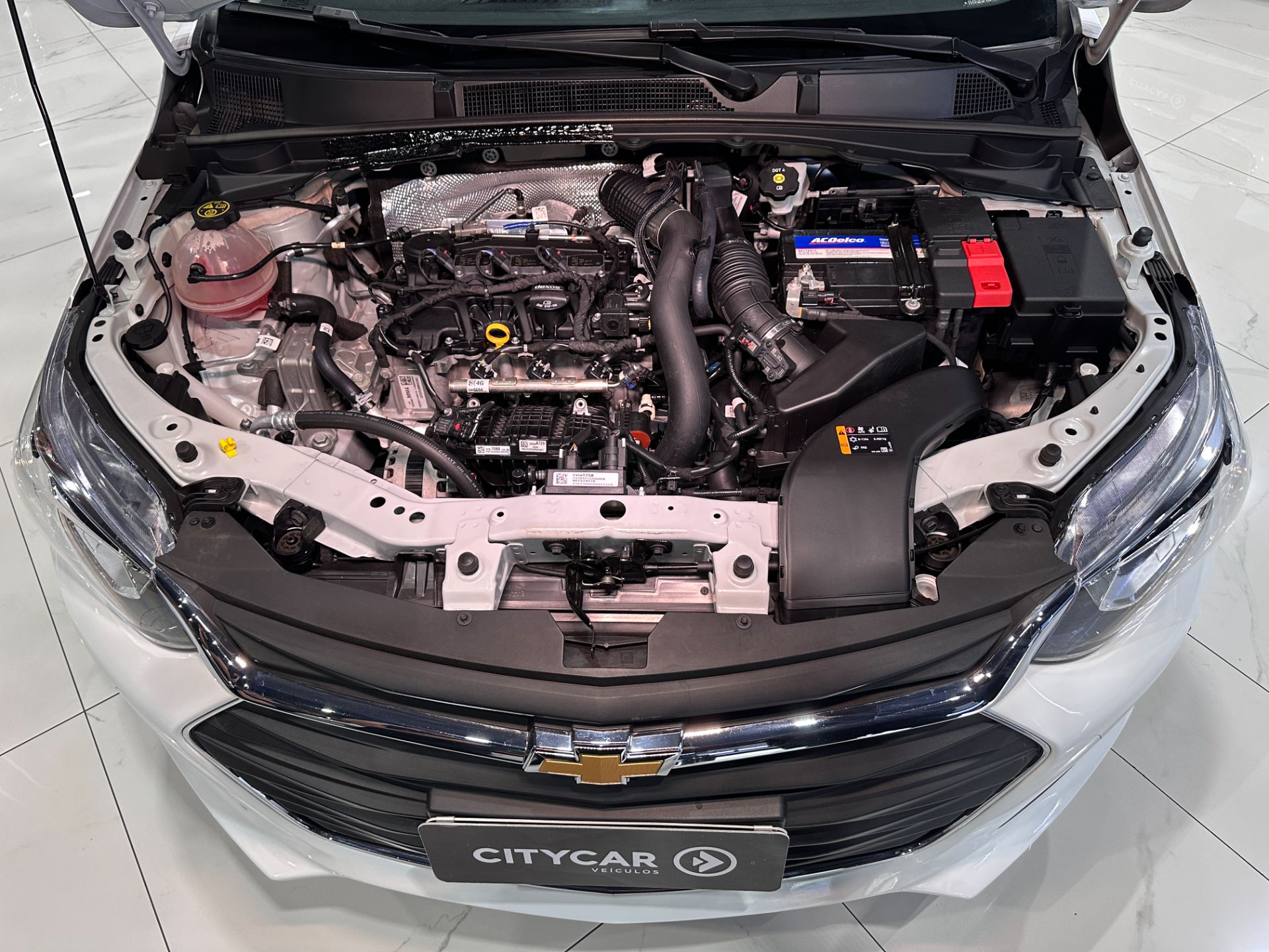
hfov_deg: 71.6
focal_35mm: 24
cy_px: 476
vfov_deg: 56.8
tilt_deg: -46.3
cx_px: 634
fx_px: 880
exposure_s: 1/120
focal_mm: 6.86
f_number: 1.78
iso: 160
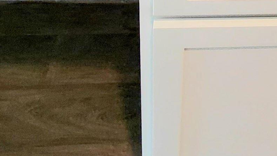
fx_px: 500
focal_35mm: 68
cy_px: -187
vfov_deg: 14.0
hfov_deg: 29.5
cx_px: 258
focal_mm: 1.64
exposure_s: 1/60.2
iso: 125
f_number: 2.2
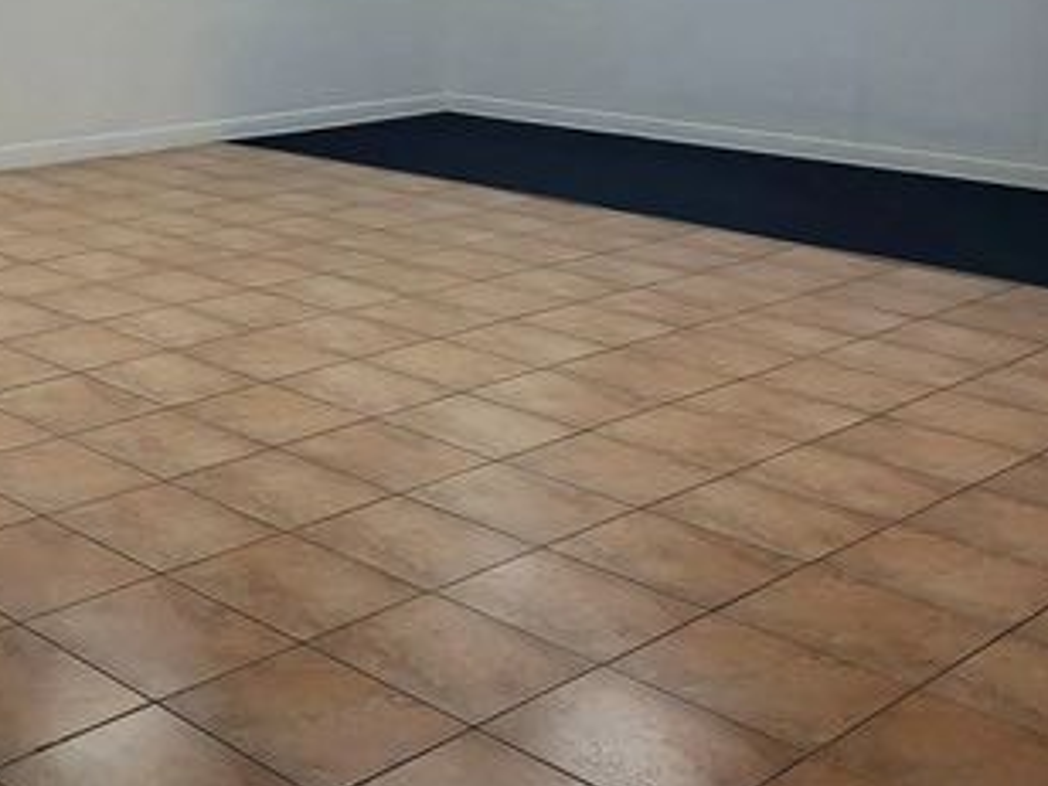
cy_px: 3
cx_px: -24
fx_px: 1635
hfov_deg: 32.4
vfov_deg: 25.7
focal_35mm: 54
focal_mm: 5.4
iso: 160
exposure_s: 1/120
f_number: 1.8
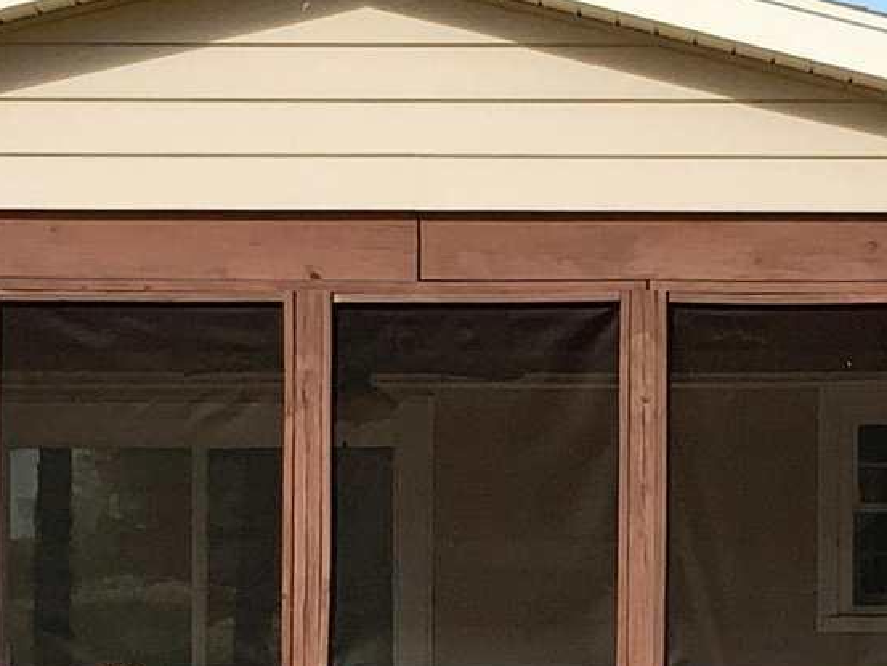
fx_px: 4126
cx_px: 582
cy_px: 688
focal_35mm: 161
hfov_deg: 12.3
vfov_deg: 9.2
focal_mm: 3
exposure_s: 1/2200
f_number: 1.8
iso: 20
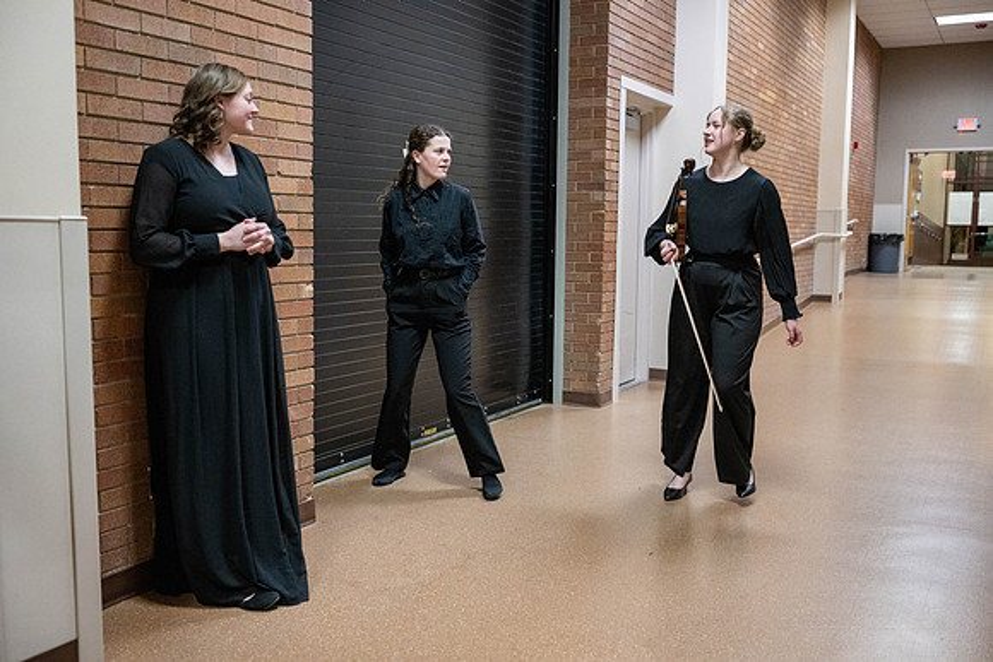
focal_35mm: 34
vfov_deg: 38.4
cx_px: 496
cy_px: 331
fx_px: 952
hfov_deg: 55.1
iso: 6400
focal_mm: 34.5
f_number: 2.8
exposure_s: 1/250
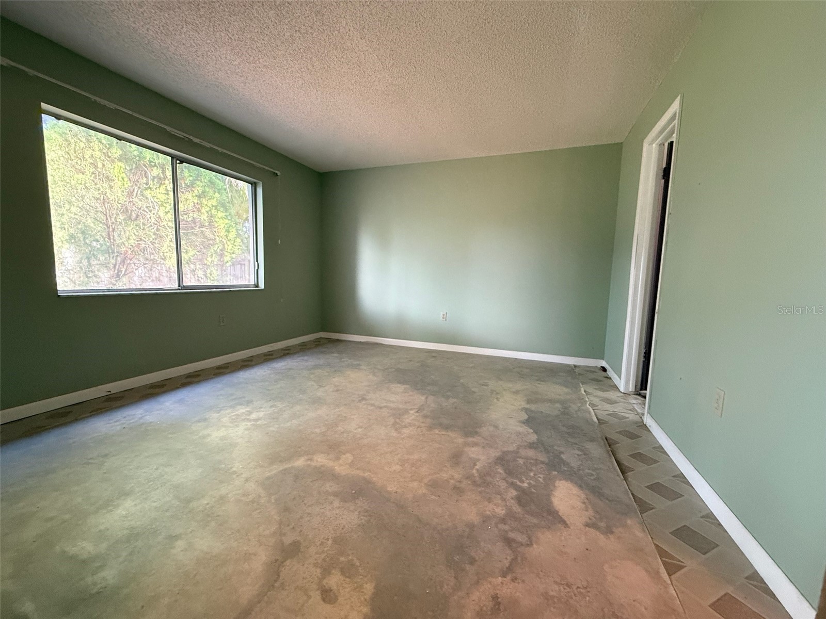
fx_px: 334
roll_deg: -1.9
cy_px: 310
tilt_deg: -5.6
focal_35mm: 14
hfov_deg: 102.1
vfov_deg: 85.7
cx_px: 413
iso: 500
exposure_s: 1/60
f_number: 2.2
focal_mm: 2.22
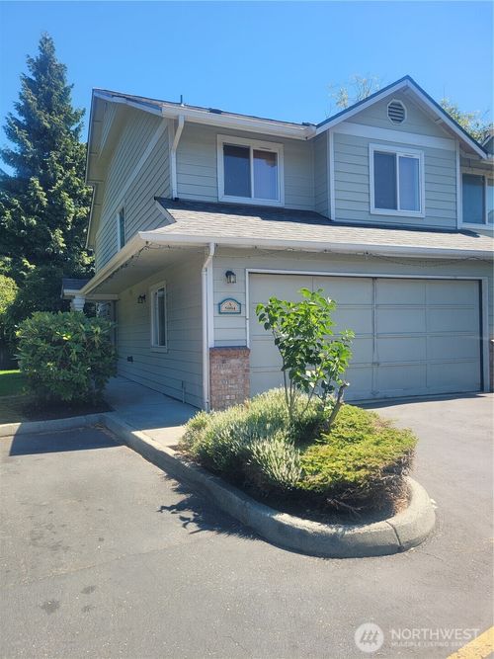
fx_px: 495
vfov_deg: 67.3
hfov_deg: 53.0
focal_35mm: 26
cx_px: 247
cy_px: 330
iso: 40
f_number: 1.8
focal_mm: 5.4
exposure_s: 1/965
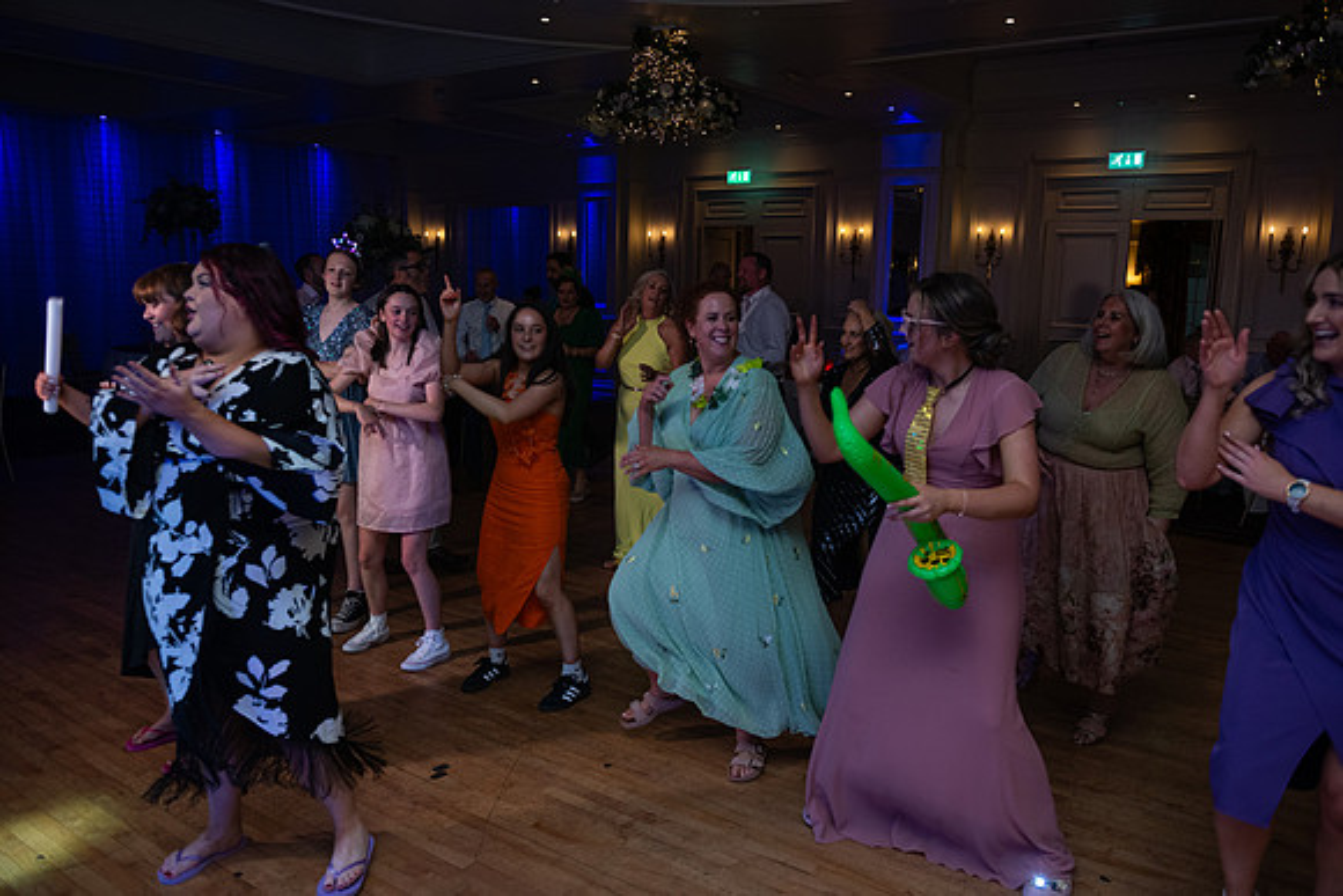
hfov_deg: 65.5
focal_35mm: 28
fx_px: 1045
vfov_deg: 46.4
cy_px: 448
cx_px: 672
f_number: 3.5
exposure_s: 1/160
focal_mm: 28
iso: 640
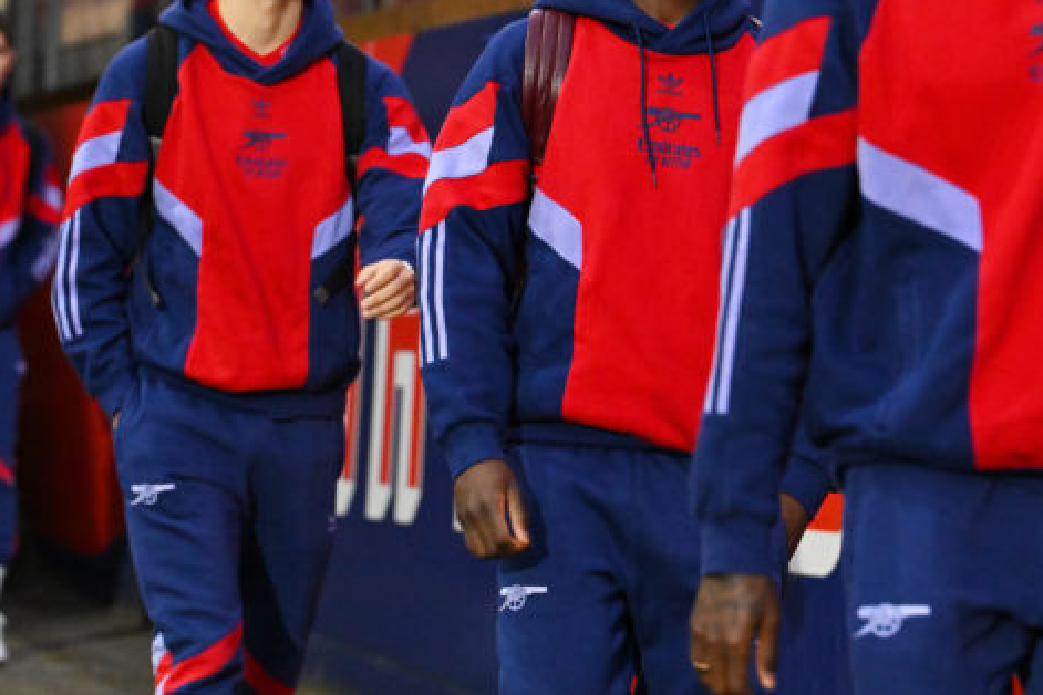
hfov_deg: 12.5
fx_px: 4751
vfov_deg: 8.4
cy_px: 144
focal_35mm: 164
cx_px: 571
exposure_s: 1/500
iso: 8000
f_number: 4
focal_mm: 103
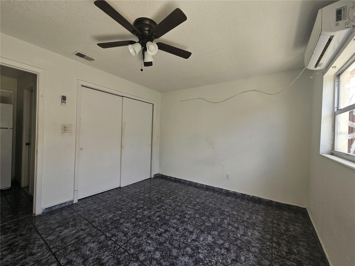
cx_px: 178
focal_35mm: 13
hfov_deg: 106.2
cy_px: 133
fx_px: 133
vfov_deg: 89.9
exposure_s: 1/137
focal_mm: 2.2
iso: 50
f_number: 2.2
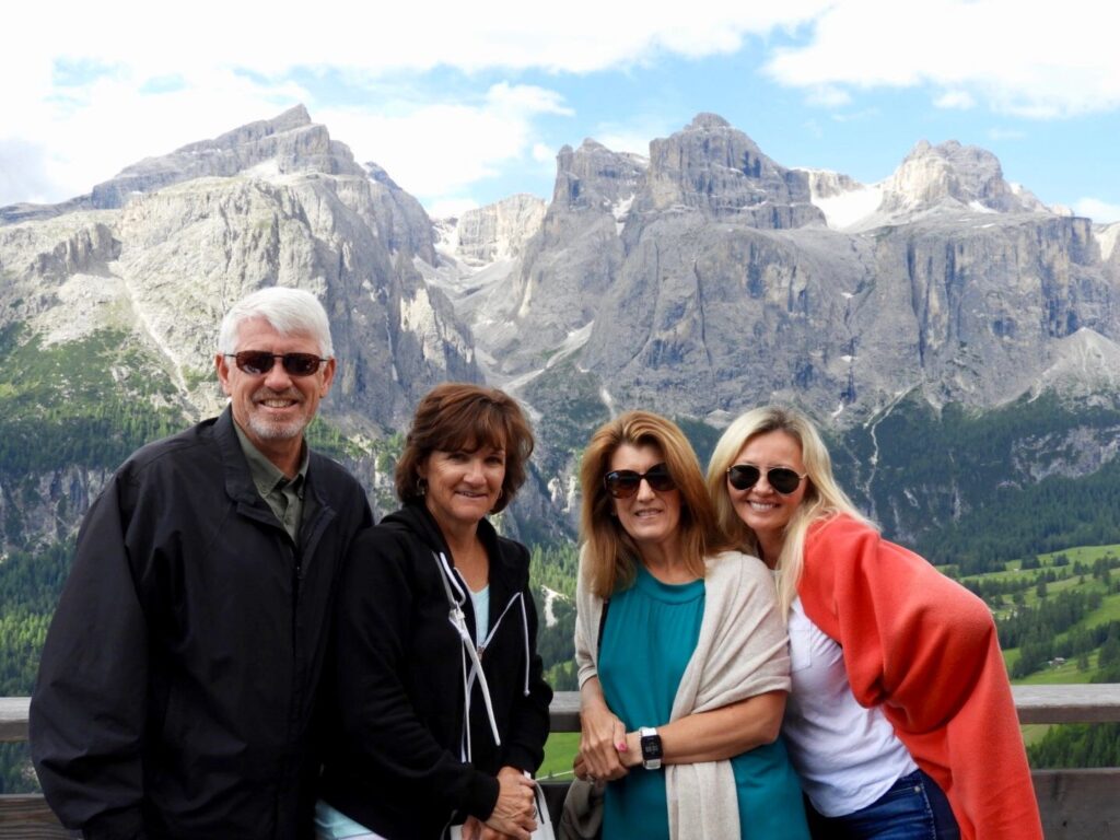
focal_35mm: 40
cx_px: 560
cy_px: 420
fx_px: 1294
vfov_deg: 36.0
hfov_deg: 46.8
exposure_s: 1/400
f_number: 3.8
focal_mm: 7.2
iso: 100
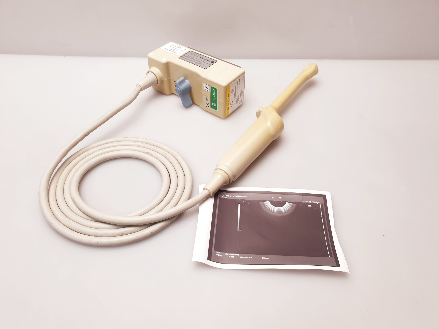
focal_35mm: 26
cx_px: 220
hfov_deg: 67.3
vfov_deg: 53.1
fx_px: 330
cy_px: 164
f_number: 2.4
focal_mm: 4.3
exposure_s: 1/50
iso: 50
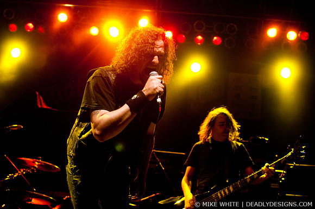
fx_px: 459
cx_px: 158
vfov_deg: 25.7
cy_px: 104
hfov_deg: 37.9
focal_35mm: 52
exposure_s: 1/320
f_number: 2.8
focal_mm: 35
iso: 800
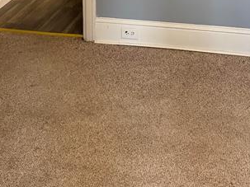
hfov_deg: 22.3
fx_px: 635
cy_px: -49
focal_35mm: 88
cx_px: 116
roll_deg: +0.0
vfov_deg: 16.0
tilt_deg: -11.8
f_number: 1.6
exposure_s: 1/60
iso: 250
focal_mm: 5.96
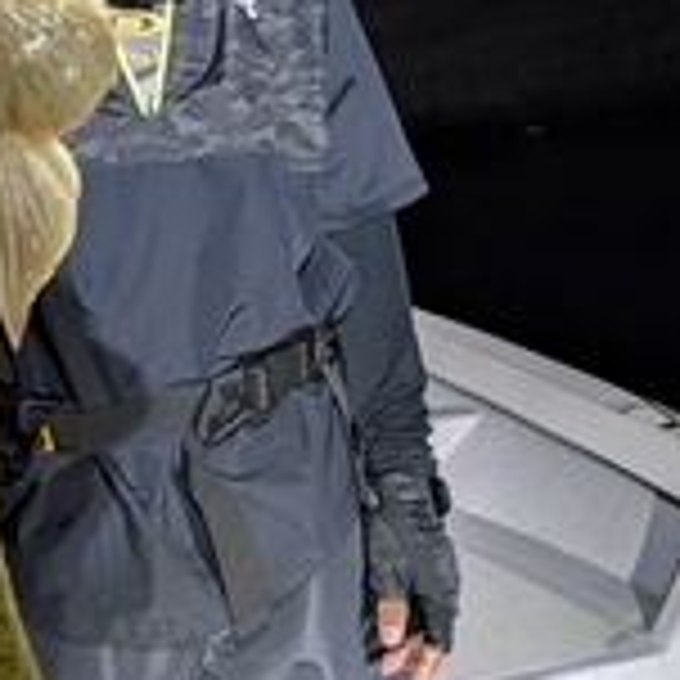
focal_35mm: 54
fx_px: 1200
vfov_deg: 31.4
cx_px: 158
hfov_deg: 31.0
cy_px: 234
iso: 471
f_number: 1.7
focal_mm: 5.28
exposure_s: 1/40
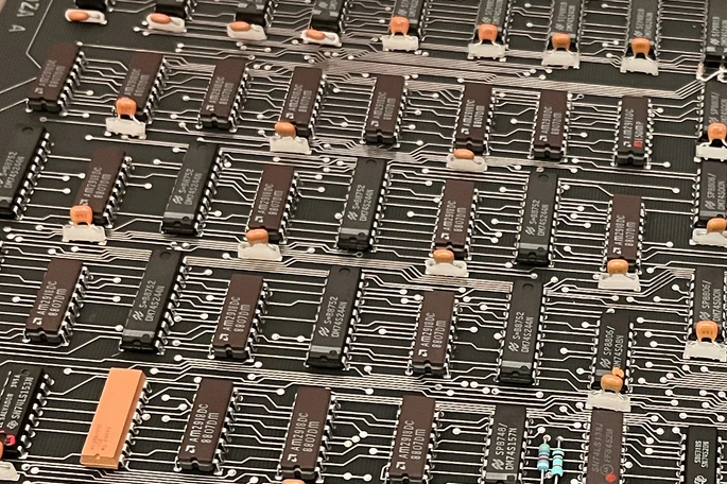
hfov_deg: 24.8
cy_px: 383
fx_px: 1595
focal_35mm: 79
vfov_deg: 17.1
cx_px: 679
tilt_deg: -49.5
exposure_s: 1/59
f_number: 1.6
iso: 320
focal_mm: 5.1
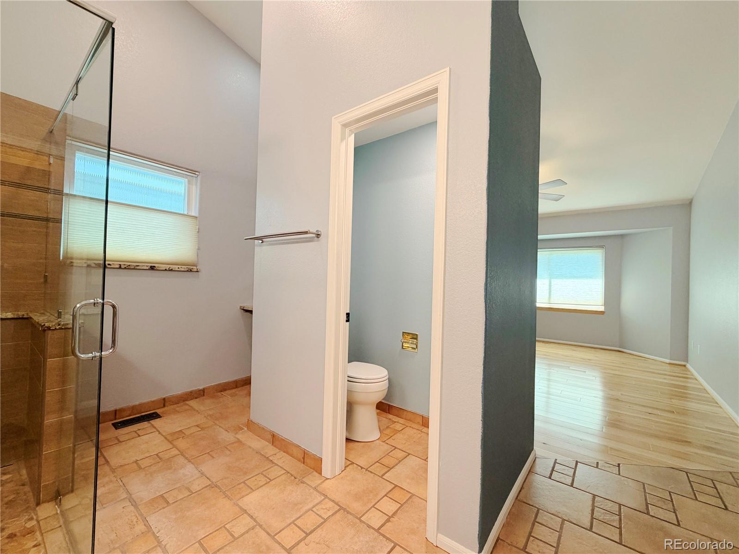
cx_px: 370
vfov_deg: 85.7
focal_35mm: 14
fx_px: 299
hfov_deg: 102.1
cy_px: 277
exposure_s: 1/60
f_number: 2.2
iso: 200
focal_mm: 2.22
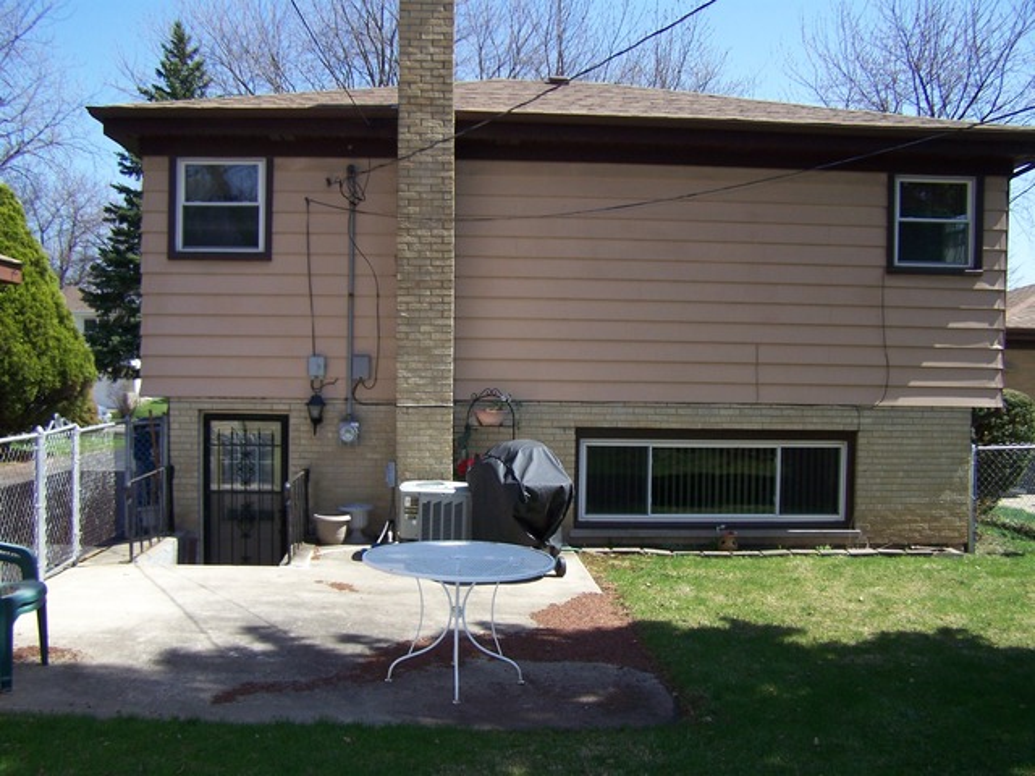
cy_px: 388
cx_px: 518
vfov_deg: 37.7
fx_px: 1136
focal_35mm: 38
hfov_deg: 49.0
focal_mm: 6.3
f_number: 2.8
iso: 64
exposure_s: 1/500
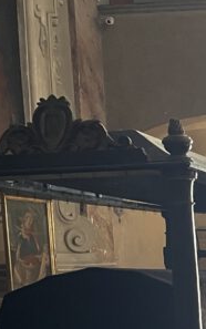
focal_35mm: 95
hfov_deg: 11.4
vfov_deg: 21.3
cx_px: 499
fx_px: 852
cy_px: 306
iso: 80
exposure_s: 1/50
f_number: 1.6
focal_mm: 5.1
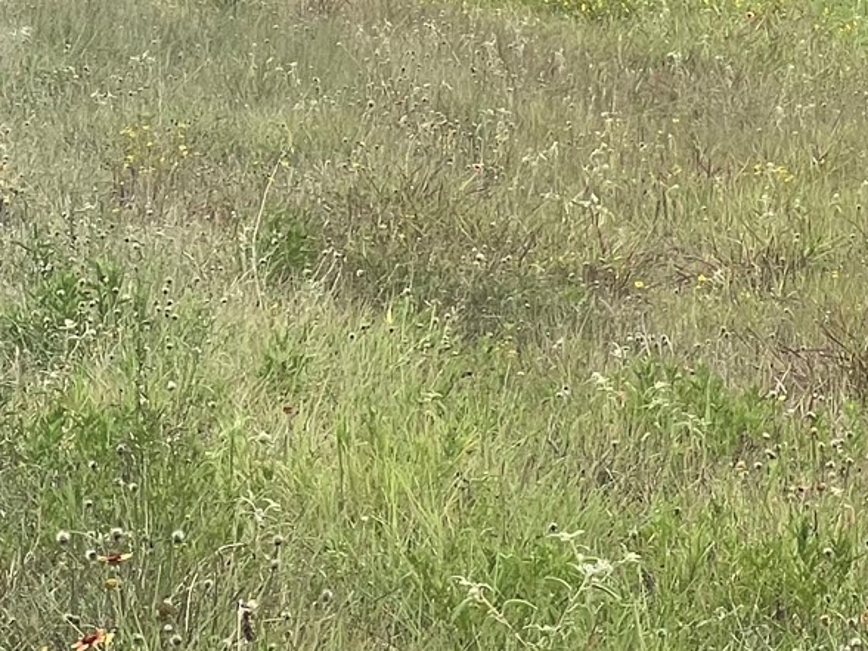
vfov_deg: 5.5
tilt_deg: -4.0
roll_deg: +5.3
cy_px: 189
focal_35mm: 268
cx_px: 1416
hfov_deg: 7.2
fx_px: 6720
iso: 32
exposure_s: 1/380
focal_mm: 9
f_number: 2.8
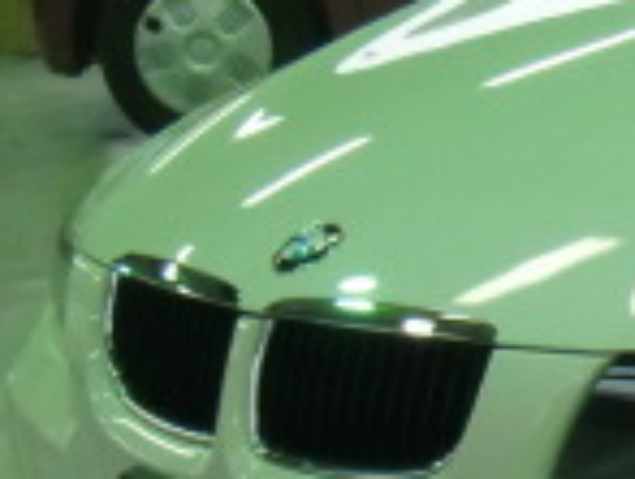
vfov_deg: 9.0
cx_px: 1162
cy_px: 388
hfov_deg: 11.1
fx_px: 3034
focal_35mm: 165
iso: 320
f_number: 3.9
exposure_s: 1/60
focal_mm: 6.66
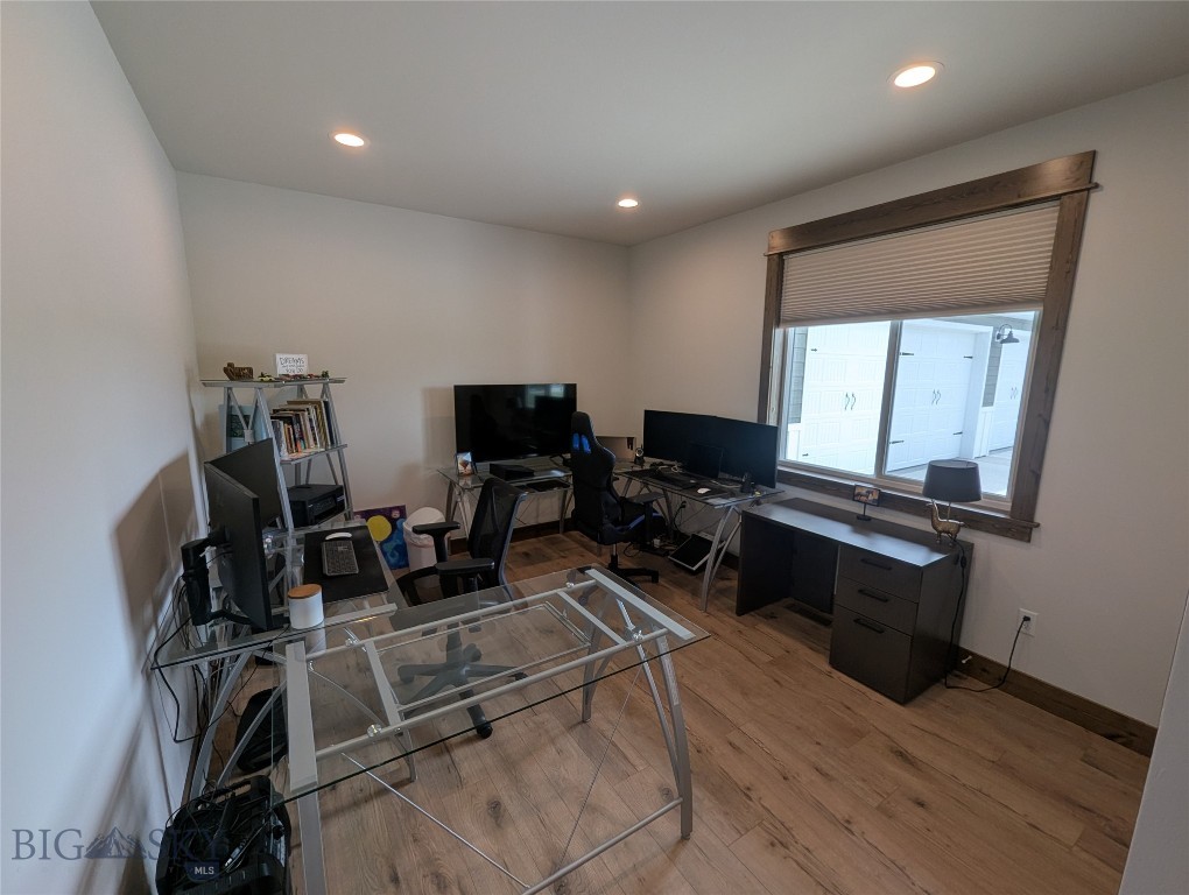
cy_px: 448
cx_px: 594
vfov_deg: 90.1
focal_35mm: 13
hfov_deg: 106.1
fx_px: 447
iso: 44
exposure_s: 1/187
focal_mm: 1.95
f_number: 2.2
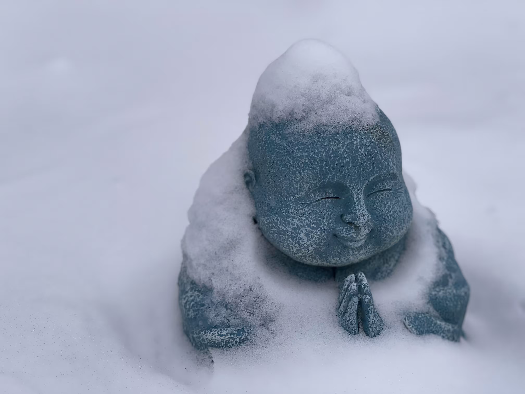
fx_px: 971
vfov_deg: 22.9
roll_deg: +1.3
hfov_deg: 30.3
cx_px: 262
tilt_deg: -25.3
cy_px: 197
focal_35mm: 64
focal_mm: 7.5
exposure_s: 1/840
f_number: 2.2
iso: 32
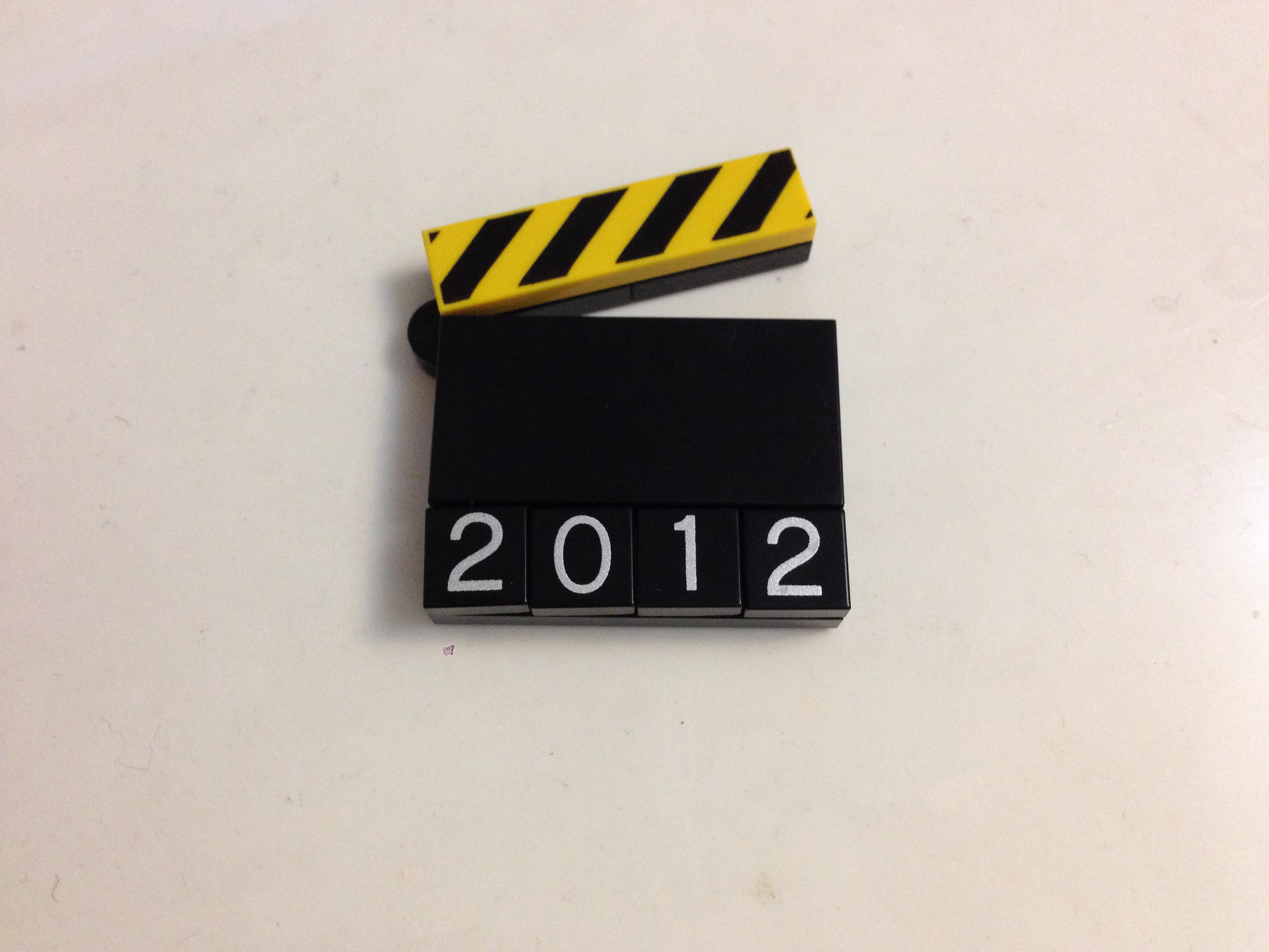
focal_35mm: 33
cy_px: 476
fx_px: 1210
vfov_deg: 42.9
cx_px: 634
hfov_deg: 55.4
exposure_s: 1/20
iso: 250
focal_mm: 4.12
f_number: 2.4
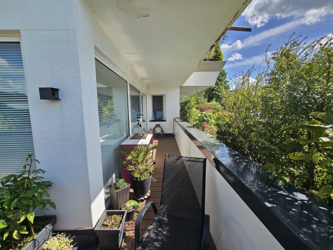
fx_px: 125
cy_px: 125
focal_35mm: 13
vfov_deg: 89.9
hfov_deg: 106.2
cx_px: 166
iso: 50
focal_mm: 2.2
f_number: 2.2
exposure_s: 1/968
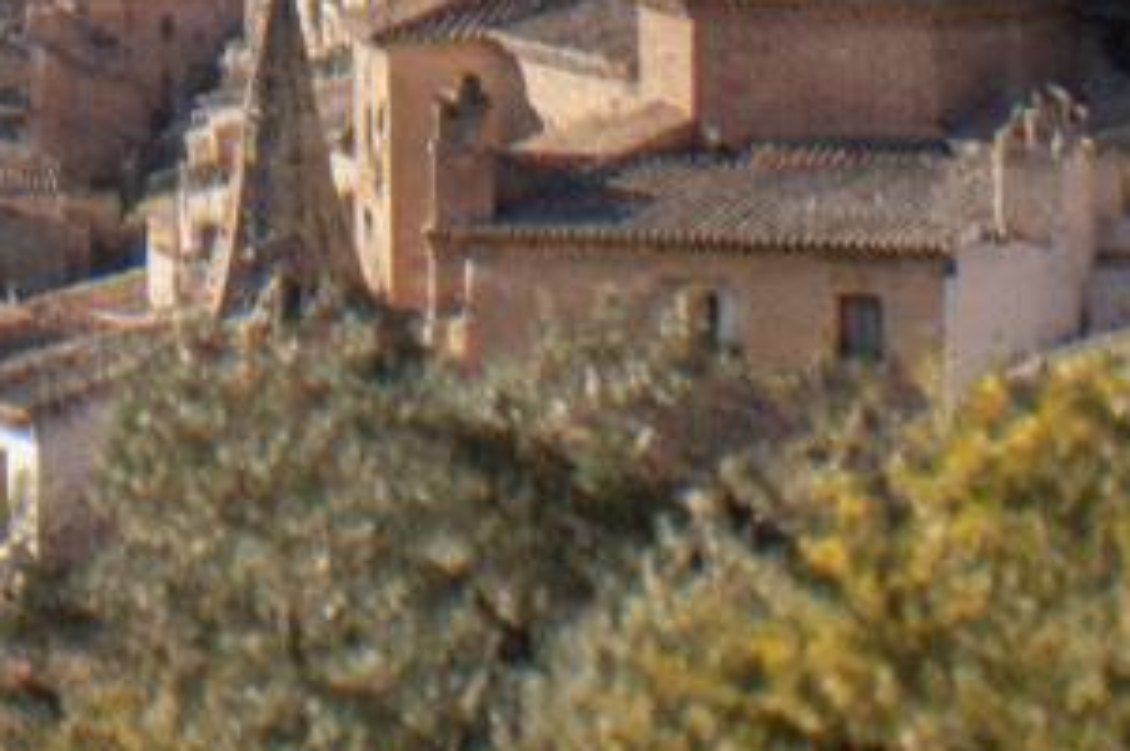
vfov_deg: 9.9
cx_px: 526
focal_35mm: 133
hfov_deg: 15.4
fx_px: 4170
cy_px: -473
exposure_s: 1/125
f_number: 11
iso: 100
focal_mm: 40
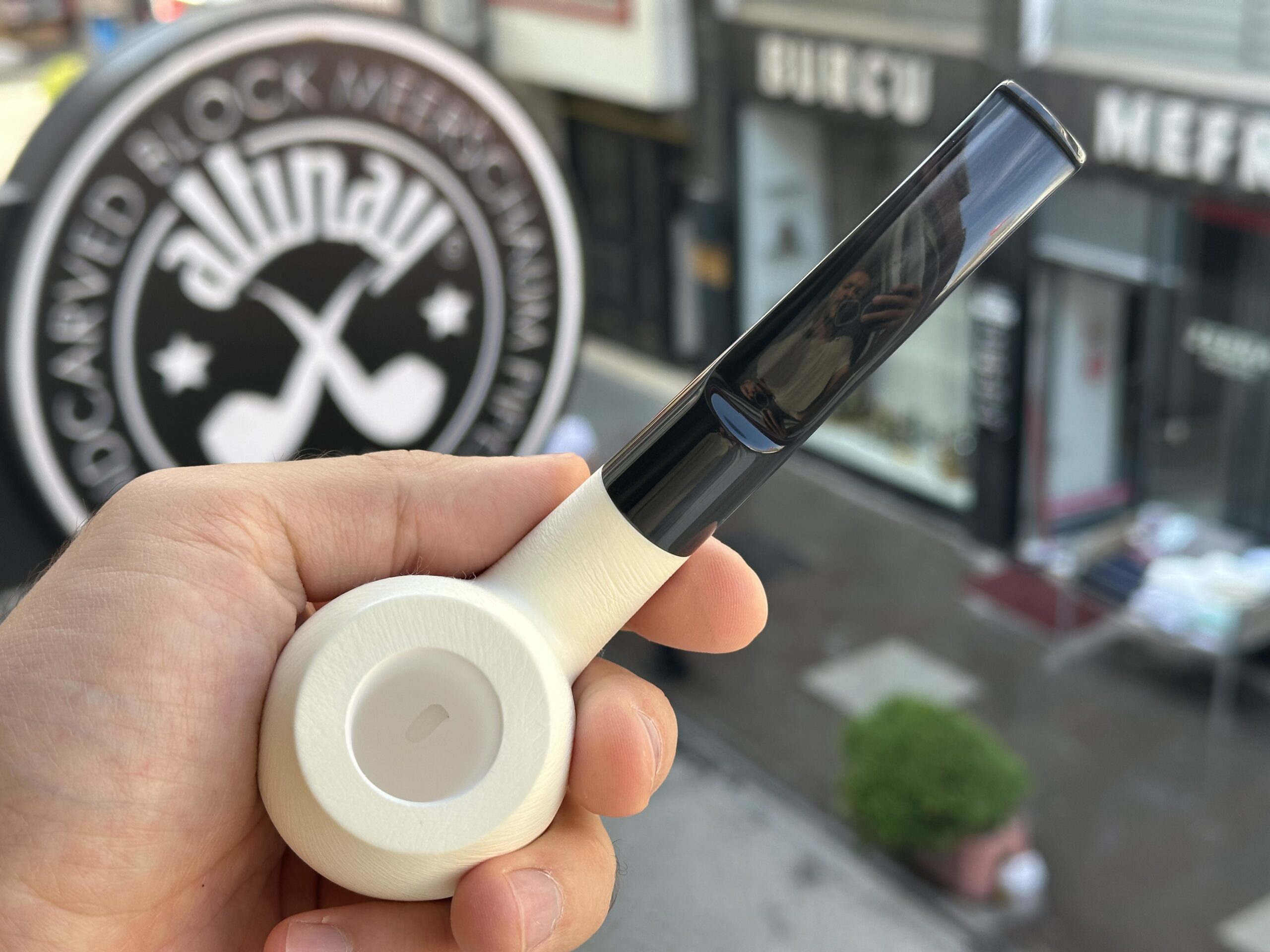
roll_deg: +2.6
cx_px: 635
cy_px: 476
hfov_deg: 39.7
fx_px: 1761
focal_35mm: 48
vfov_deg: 30.3
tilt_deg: -21.5
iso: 64
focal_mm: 6.86
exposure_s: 1/386
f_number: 1.78
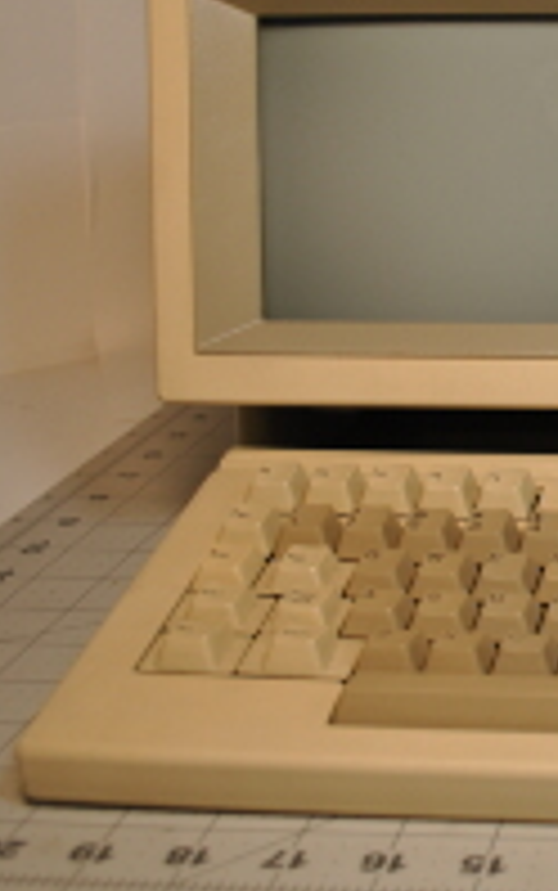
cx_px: 824
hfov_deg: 17.4
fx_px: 1652
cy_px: 310
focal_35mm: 68
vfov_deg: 30.0
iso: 200
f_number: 5.6
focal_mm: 22
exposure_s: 1/125
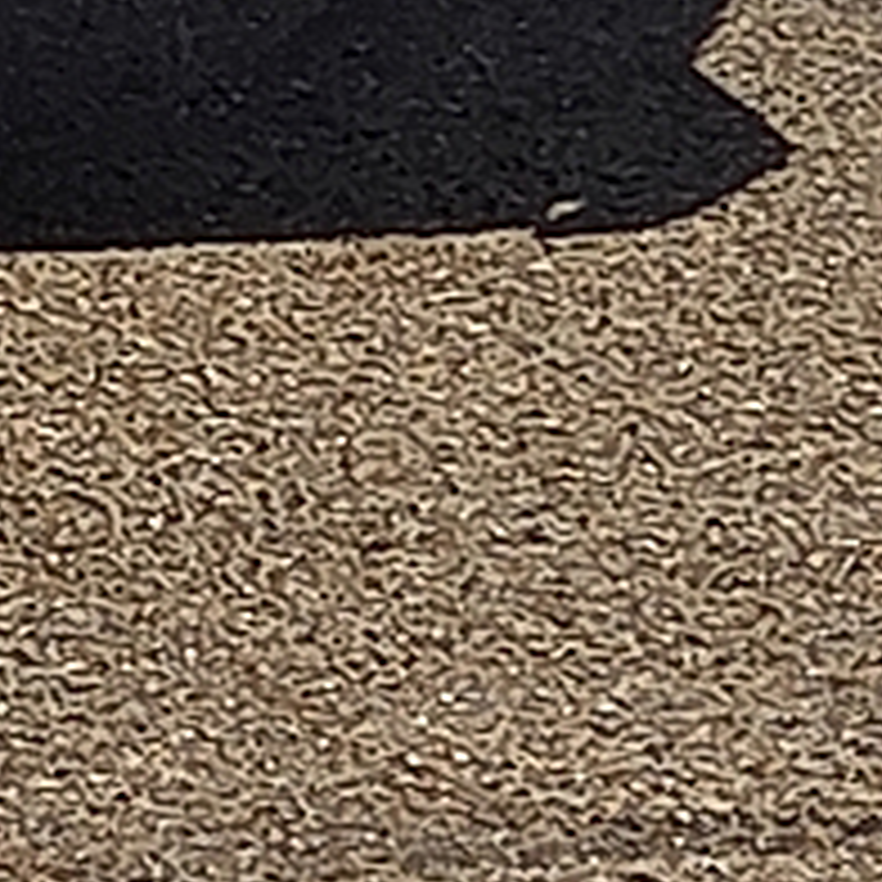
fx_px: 8331
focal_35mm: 289
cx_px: -2678
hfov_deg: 5.3
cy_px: -688
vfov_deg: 6.0
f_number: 1.8
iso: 57
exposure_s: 1/10000
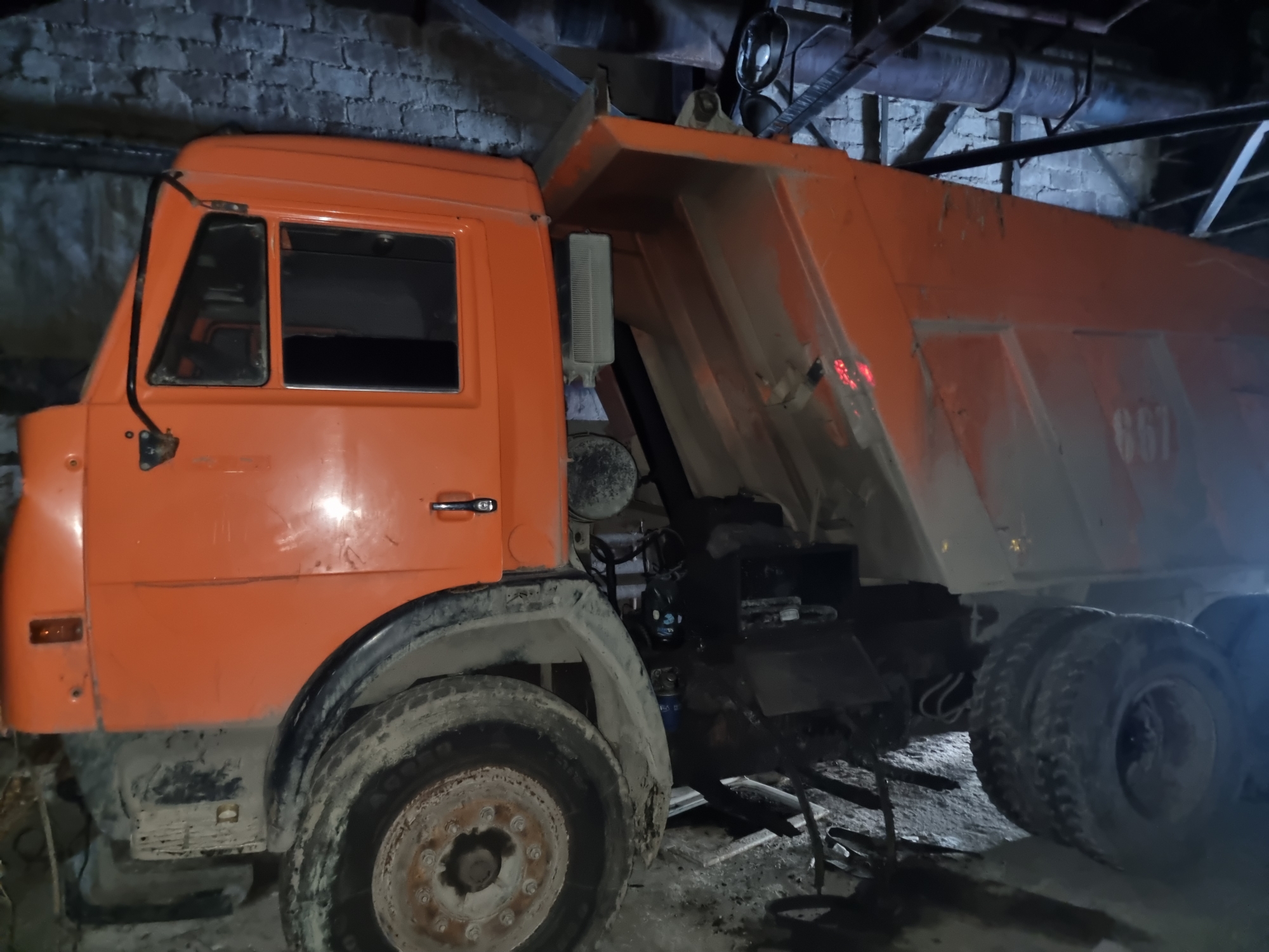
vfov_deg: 56.8
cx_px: 634
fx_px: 880
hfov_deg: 71.6
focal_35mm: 24
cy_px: 476
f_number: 1.8
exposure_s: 1/10
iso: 1600
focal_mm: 6.7
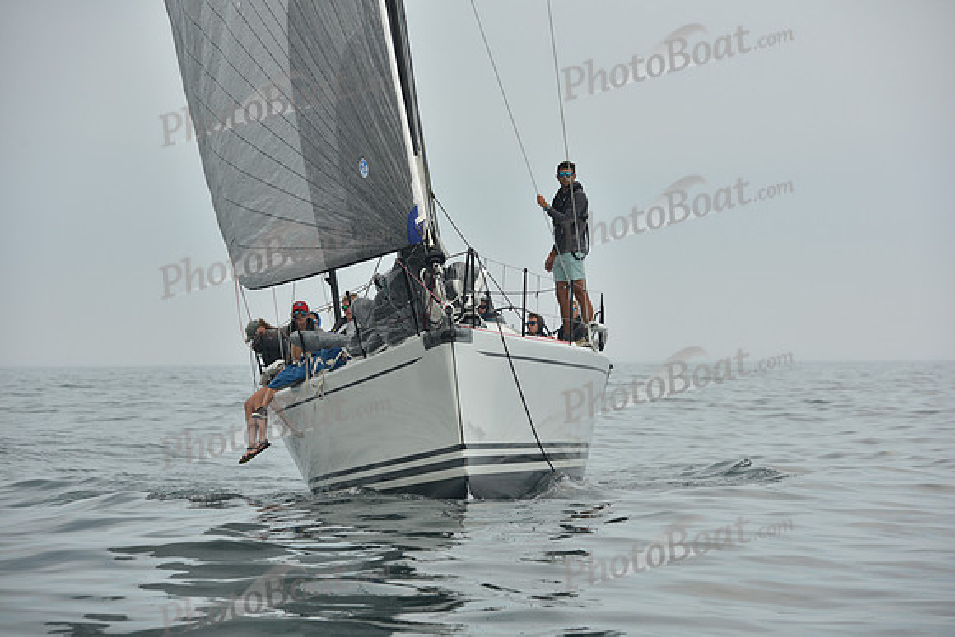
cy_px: 318
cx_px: 478
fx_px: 3582
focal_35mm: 135
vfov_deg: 10.2
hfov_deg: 15.2
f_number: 6.3
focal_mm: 135
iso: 250
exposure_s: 1/640
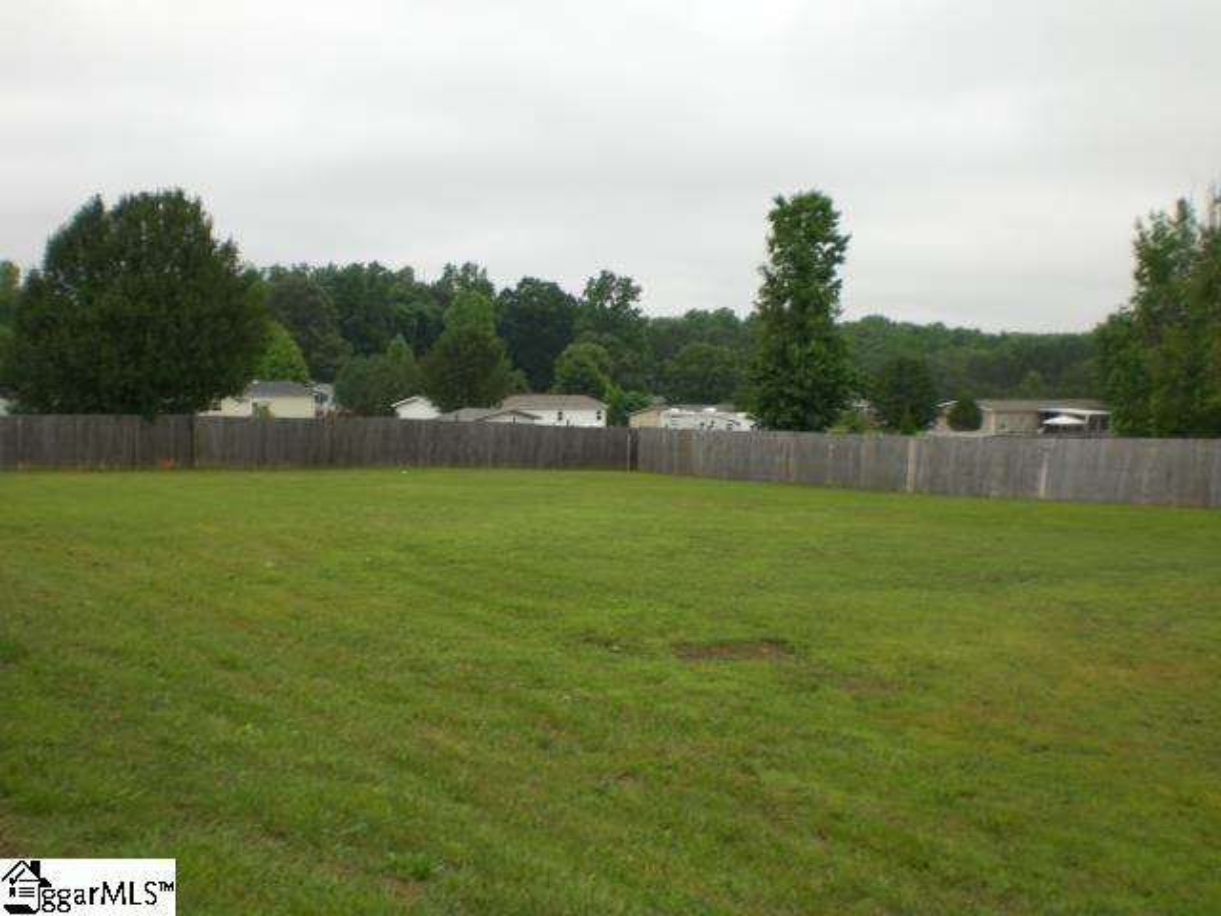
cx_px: 610
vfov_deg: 37.7
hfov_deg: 49.0
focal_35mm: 38
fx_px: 1340
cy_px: 458
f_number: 4.4
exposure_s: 1/200
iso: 50
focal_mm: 6.3
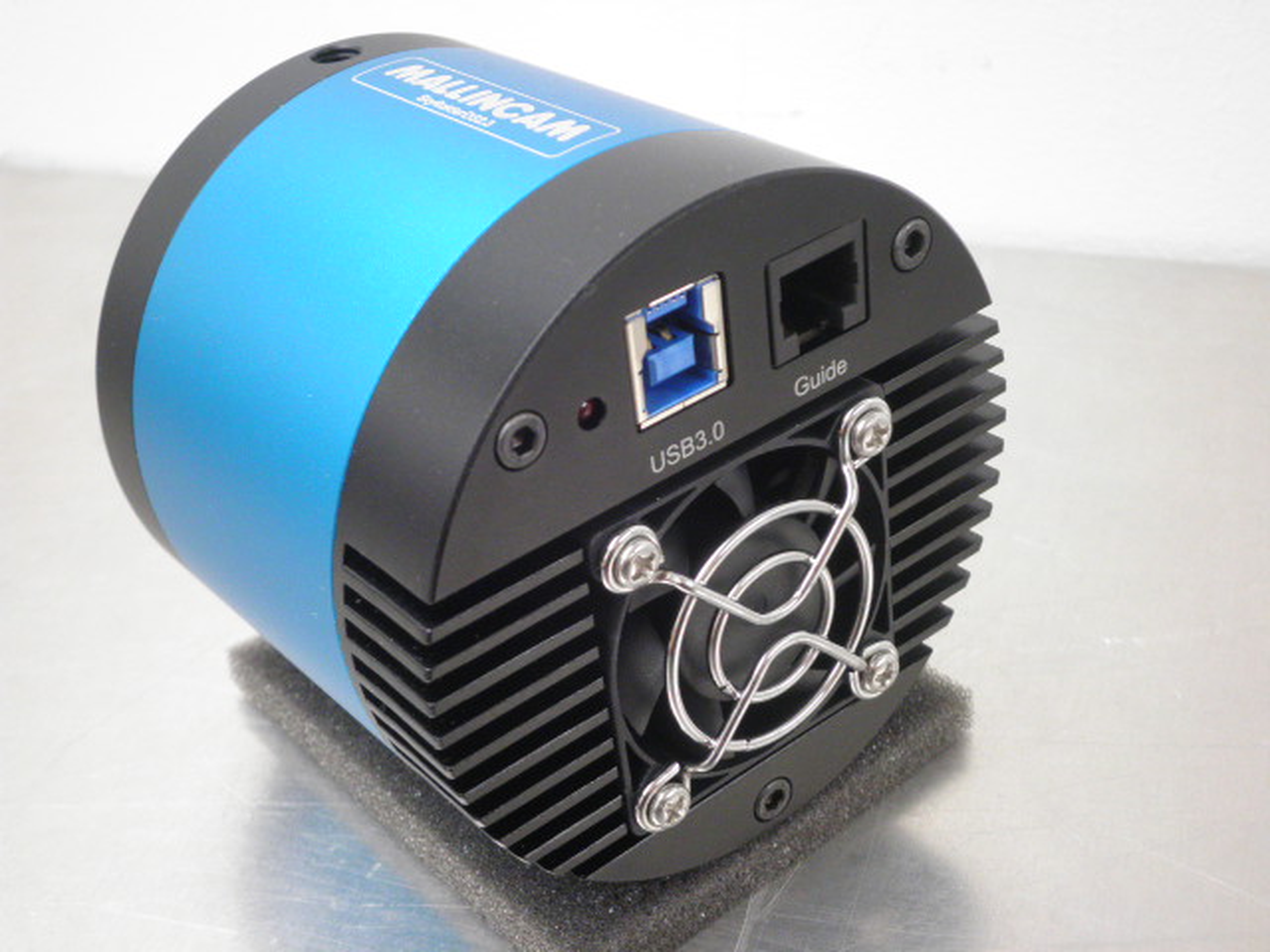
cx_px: 635
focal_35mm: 47
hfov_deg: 40.4
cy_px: 476
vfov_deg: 30.9
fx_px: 1724
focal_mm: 8.3
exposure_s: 1/25
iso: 160
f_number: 3.4
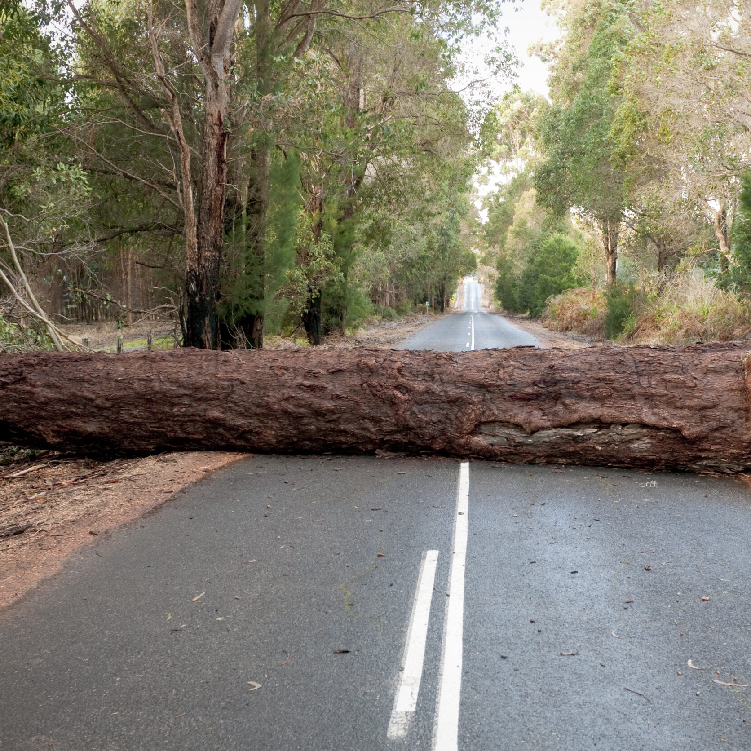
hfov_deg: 32.2
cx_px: 472
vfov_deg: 32.4
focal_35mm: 53
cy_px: 374
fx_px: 1292
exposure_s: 1/80
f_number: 4.5
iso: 200
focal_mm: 27
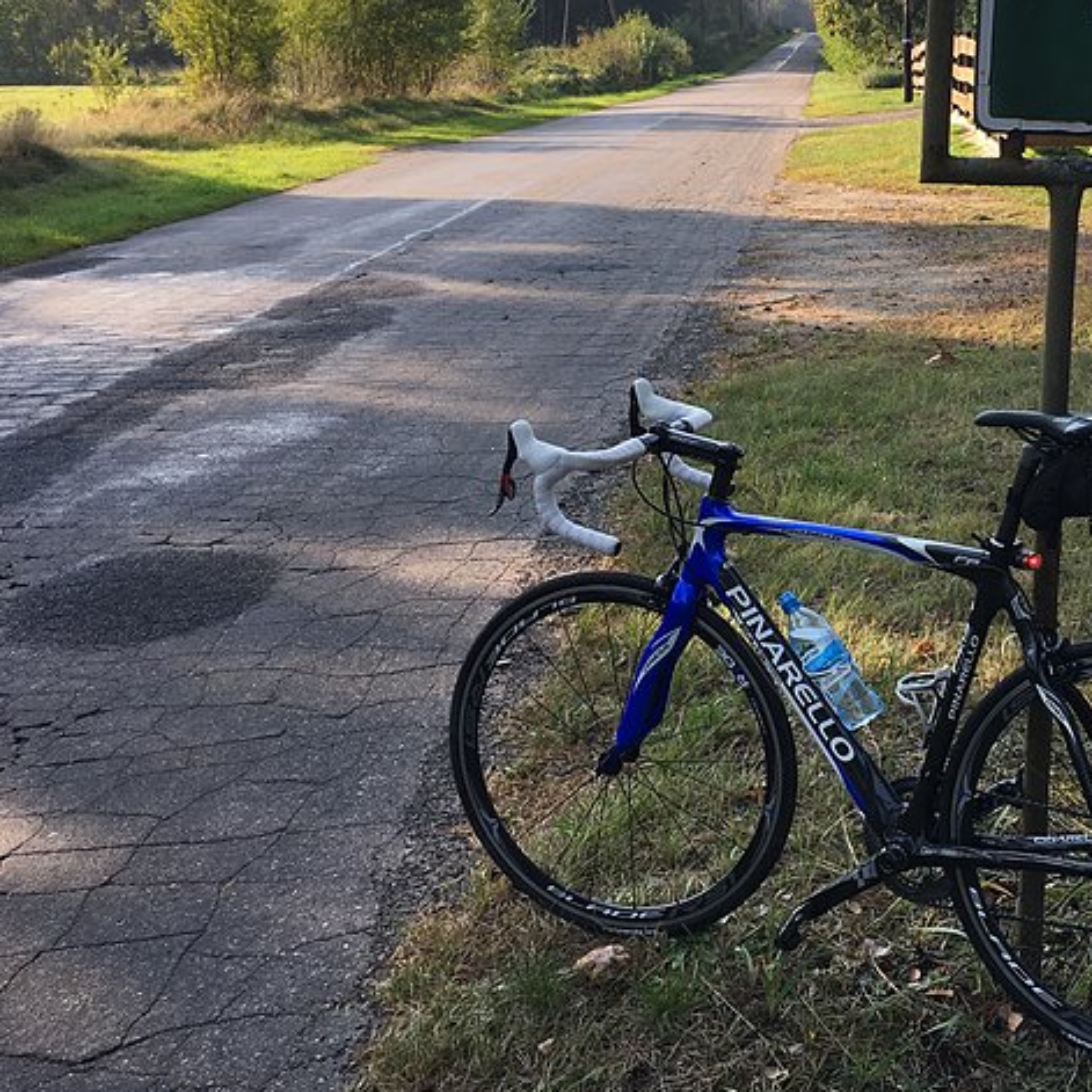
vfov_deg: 34.4
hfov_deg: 32.8
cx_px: 992
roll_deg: +0.1
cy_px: 365
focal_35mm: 49
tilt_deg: -9.8
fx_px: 1749
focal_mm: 4.15
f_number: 2.2
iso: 25
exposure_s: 1/314
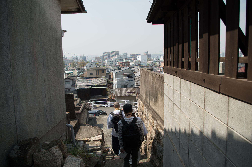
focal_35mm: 27
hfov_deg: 67.5
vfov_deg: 47.7
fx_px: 189
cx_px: 126
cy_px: 84
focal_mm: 18
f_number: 5.6
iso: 100
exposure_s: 1/250
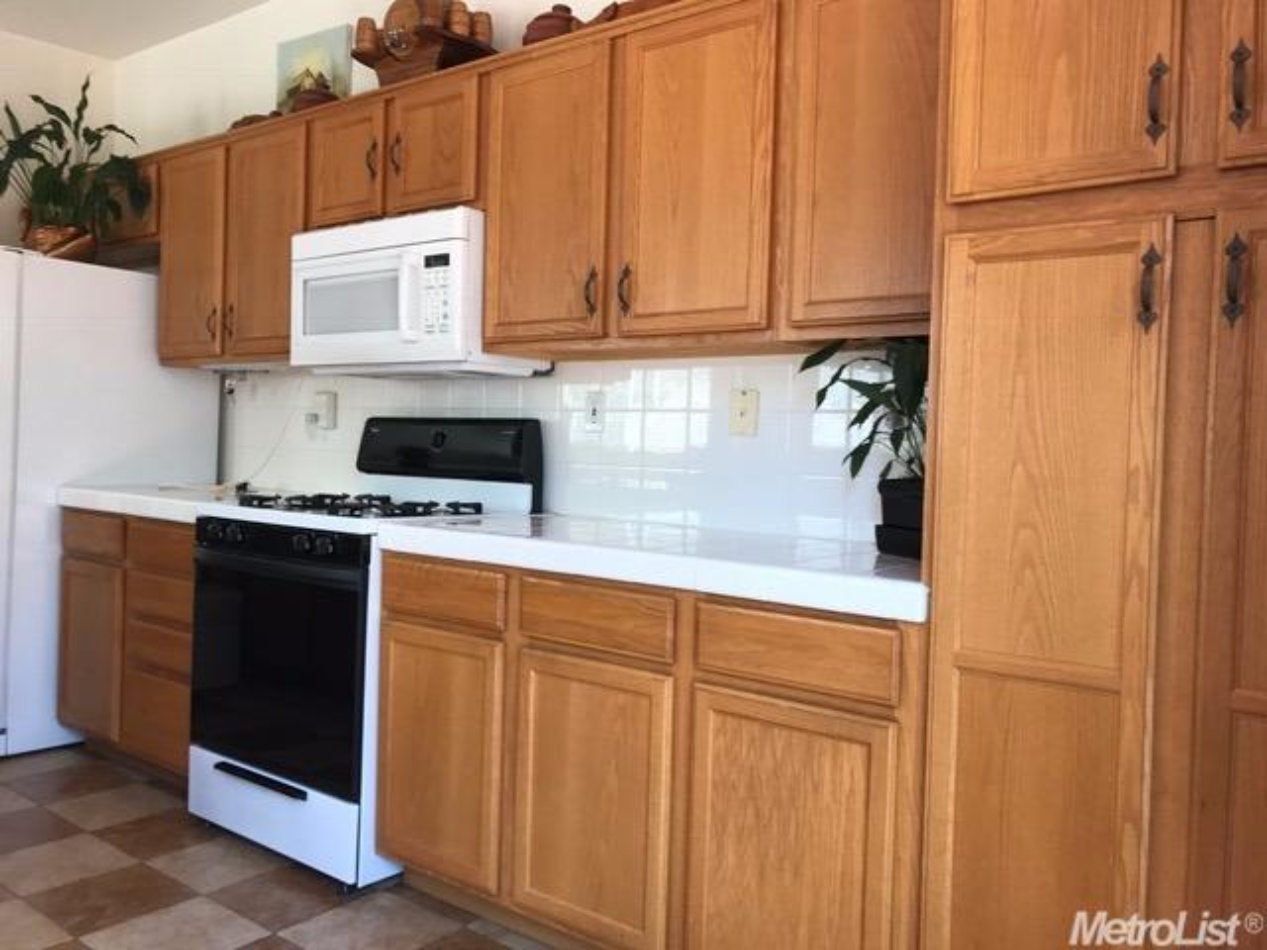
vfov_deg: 49.7
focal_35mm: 28
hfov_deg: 63.4
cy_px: 475
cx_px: 634
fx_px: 1025
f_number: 1.8
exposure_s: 1/45
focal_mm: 3.99
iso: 32
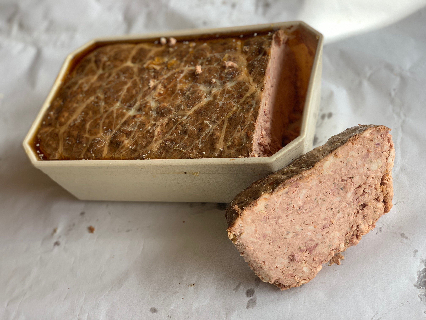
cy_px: 160
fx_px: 640
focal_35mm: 52
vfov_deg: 28.0
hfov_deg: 36.8
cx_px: 213
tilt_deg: -46.0
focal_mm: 6
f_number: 2.4
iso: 25
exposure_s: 1/122
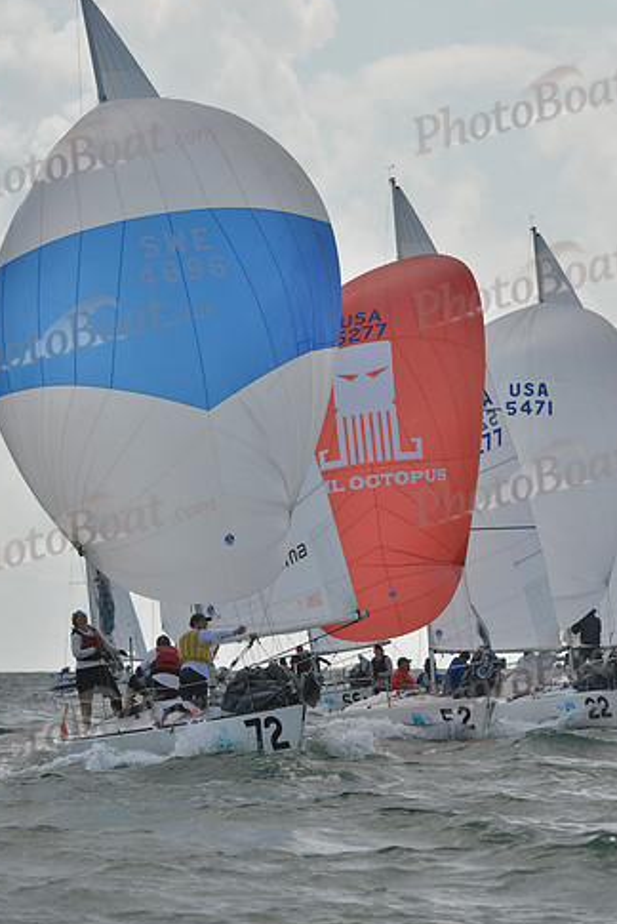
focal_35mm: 239
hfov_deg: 5.8
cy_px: 408
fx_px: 6135
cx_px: 315
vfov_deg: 8.6
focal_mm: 200
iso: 280
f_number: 8
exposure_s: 1/1250
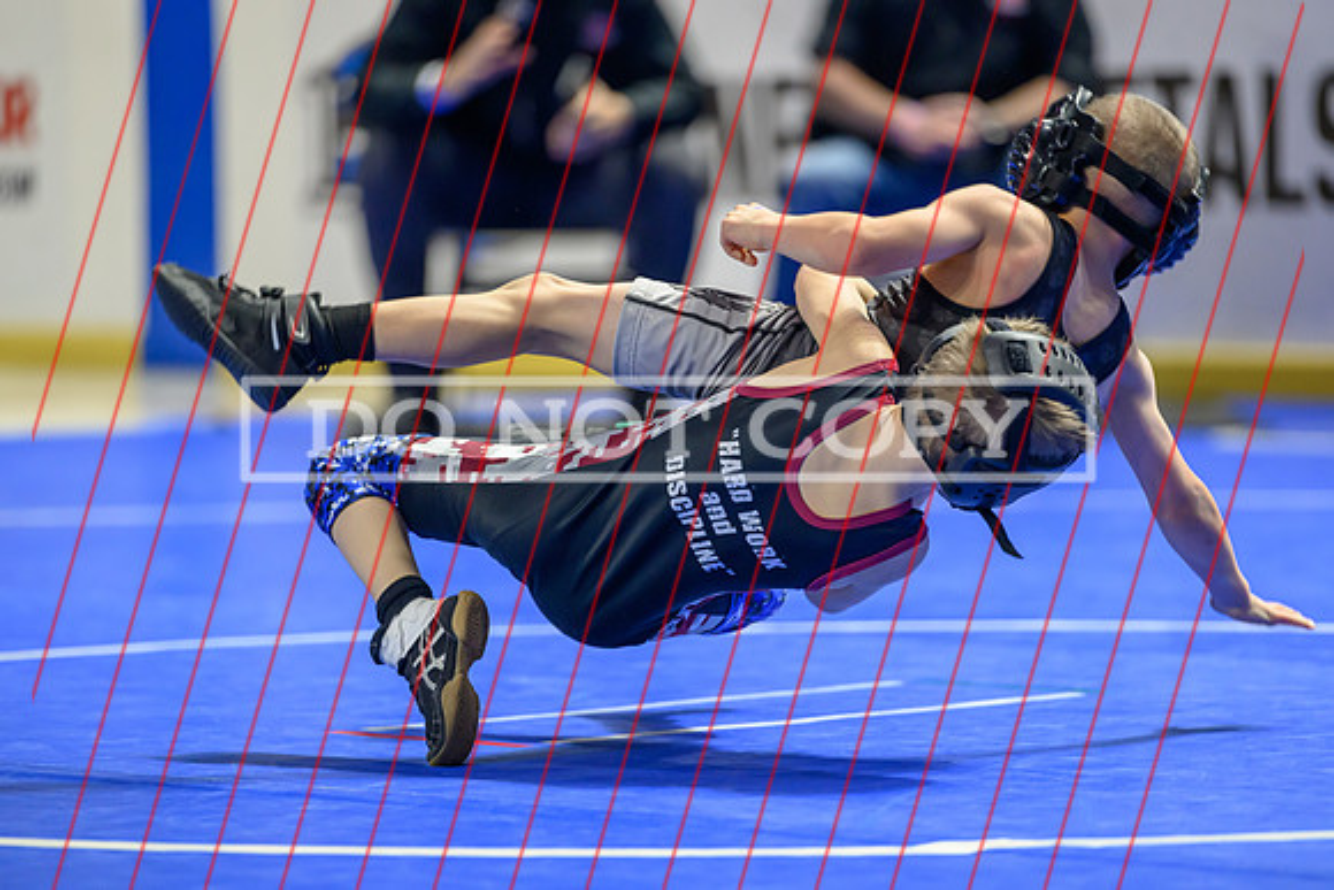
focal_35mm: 214
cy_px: 445
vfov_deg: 6.4
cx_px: 667
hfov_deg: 9.6
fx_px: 7943
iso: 2800
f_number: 2.8
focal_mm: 200
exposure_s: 1/640
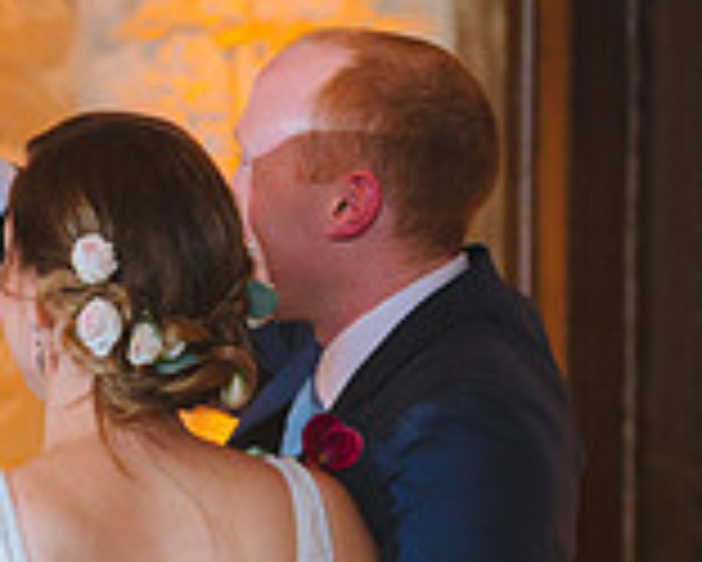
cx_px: -108
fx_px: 6320
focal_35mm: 304
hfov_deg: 6.3
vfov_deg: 5.1
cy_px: 610
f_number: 2.8
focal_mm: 86
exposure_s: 1/100
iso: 3200
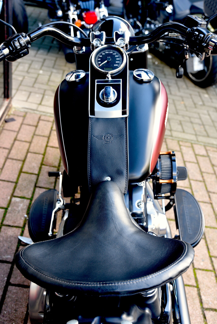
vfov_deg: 48.4
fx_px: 361
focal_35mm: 40
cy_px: 162
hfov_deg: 33.4
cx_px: 108
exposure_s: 1/80
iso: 500
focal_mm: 40
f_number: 4.5
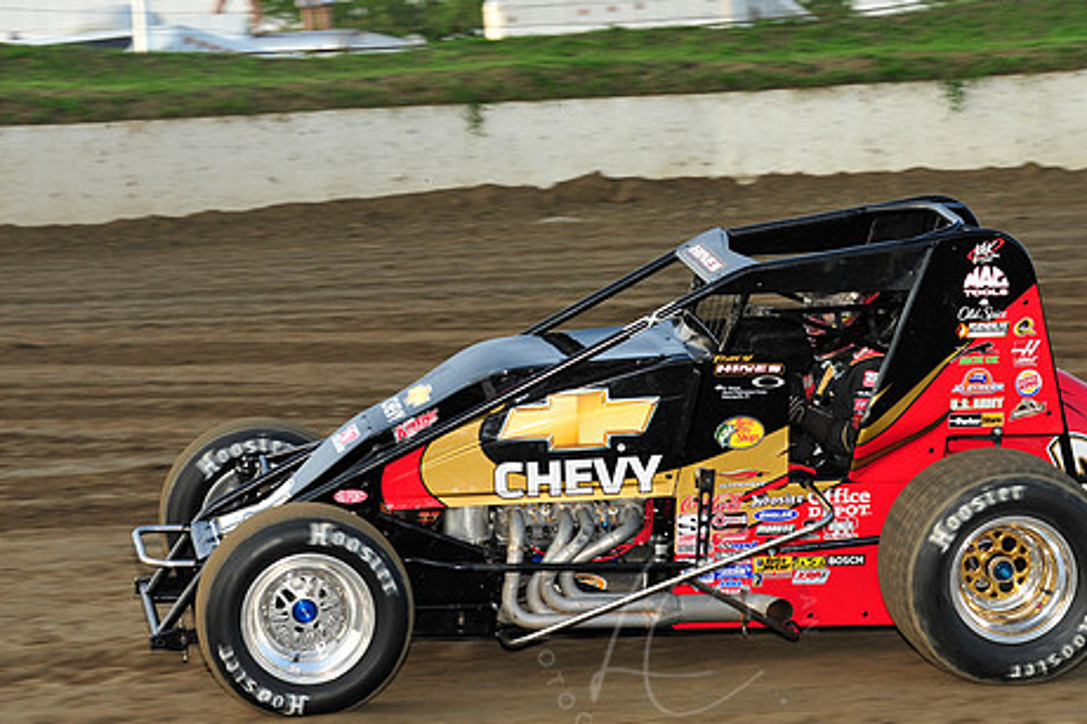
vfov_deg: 9.1
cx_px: 674
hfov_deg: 13.6
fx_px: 4557
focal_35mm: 151
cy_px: 406
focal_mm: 120
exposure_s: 1/320
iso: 400
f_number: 8
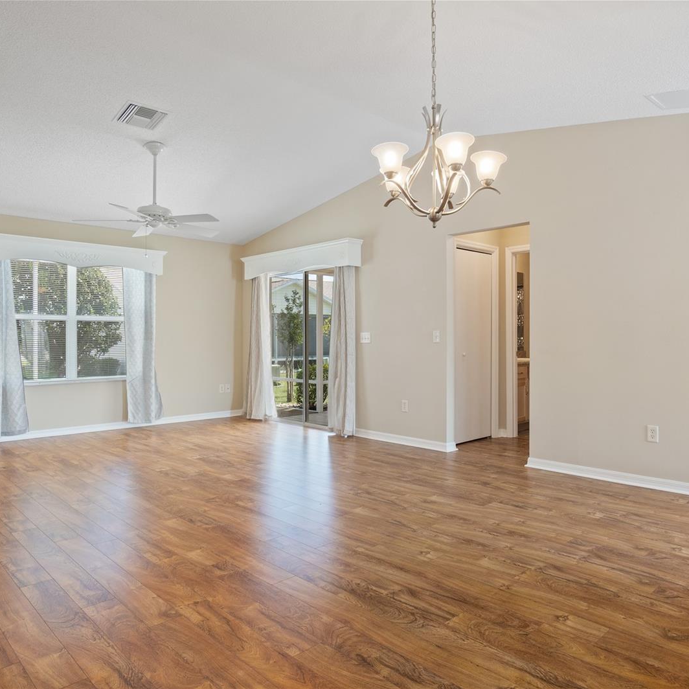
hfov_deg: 67.2
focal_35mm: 23
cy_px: 344
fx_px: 518
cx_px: 359
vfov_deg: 67.3
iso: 320
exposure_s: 1/2
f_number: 8
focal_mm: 12
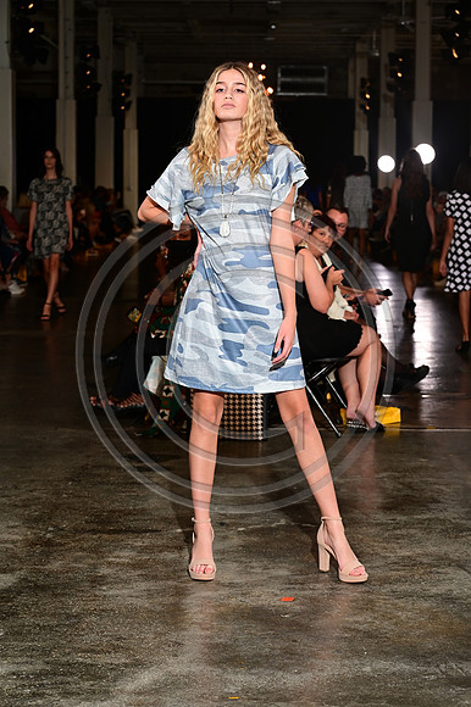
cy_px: 354
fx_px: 1532
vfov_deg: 26.0
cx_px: 236
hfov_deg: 17.5
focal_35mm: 78
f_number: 6.3
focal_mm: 78
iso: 1000
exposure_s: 1/160
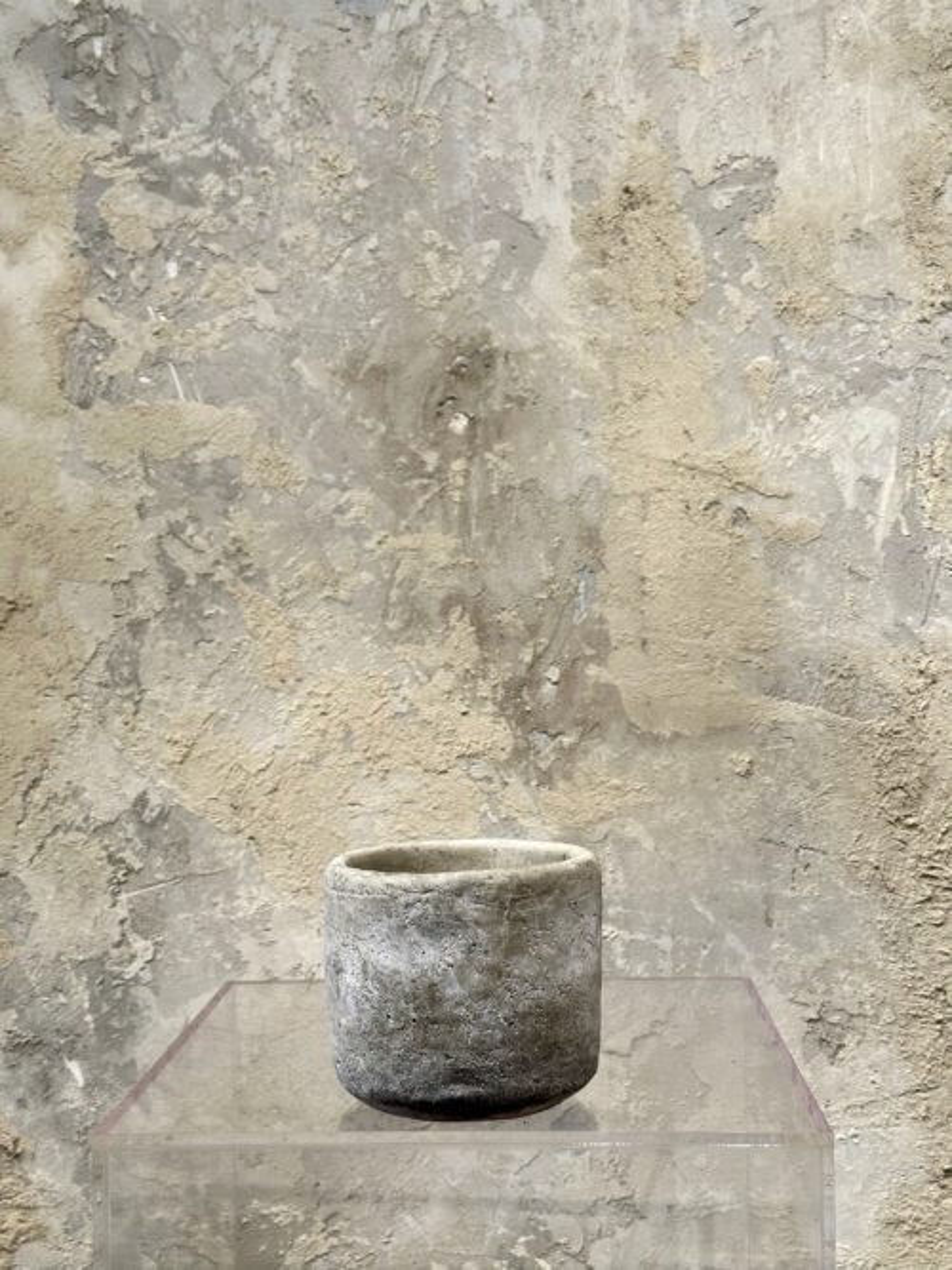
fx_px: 1761
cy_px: 635
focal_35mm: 48
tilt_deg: +0.7
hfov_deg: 30.3
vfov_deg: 39.7
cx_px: 476
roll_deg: +0.1
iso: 64
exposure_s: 1/173
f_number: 1.78
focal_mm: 6.86
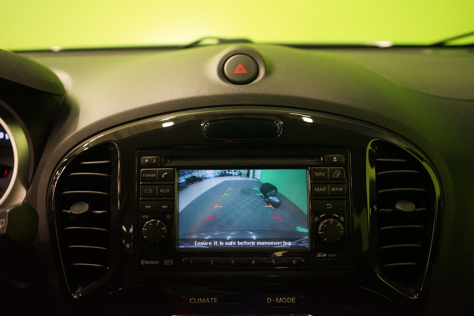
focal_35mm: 33
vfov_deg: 40.0
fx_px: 434
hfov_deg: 57.2
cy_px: 158
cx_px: 237
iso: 6400
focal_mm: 33
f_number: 4
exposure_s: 1/50
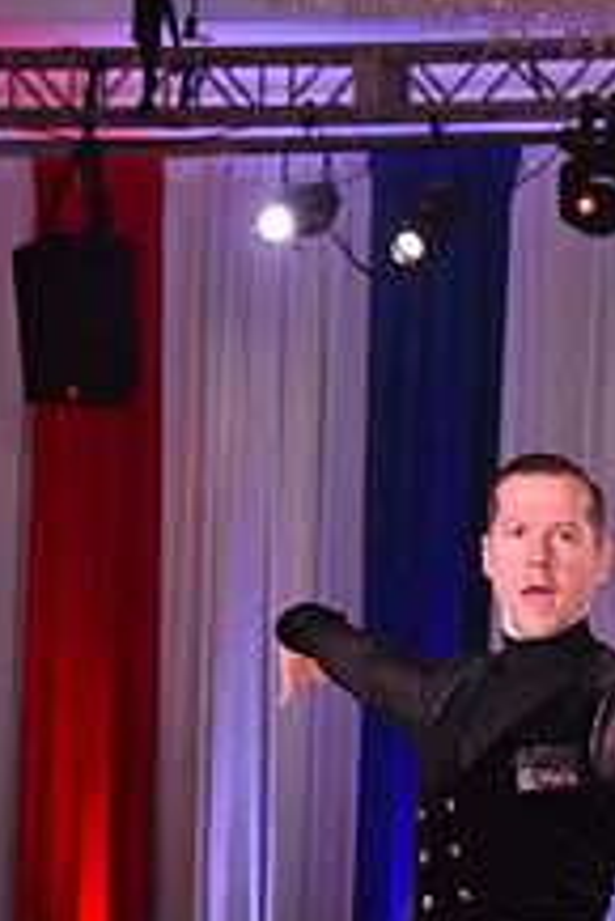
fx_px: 4451
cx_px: 766
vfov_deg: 11.6
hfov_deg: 7.8
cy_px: 1074
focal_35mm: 174
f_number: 6.3
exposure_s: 1/320
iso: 2500
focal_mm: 65
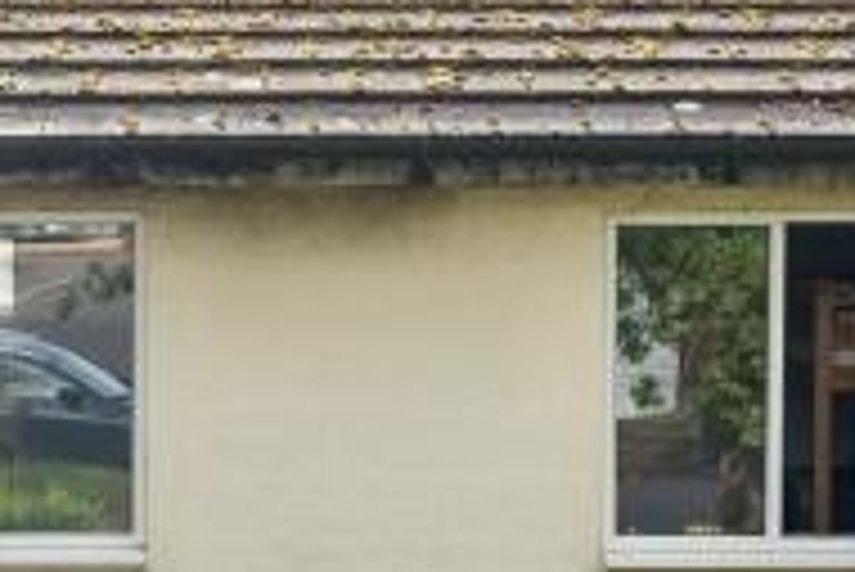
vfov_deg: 13.5
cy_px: 804
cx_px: 212
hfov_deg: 20.8
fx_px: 2305
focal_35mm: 97
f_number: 7.1
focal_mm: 18
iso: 320
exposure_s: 1/200
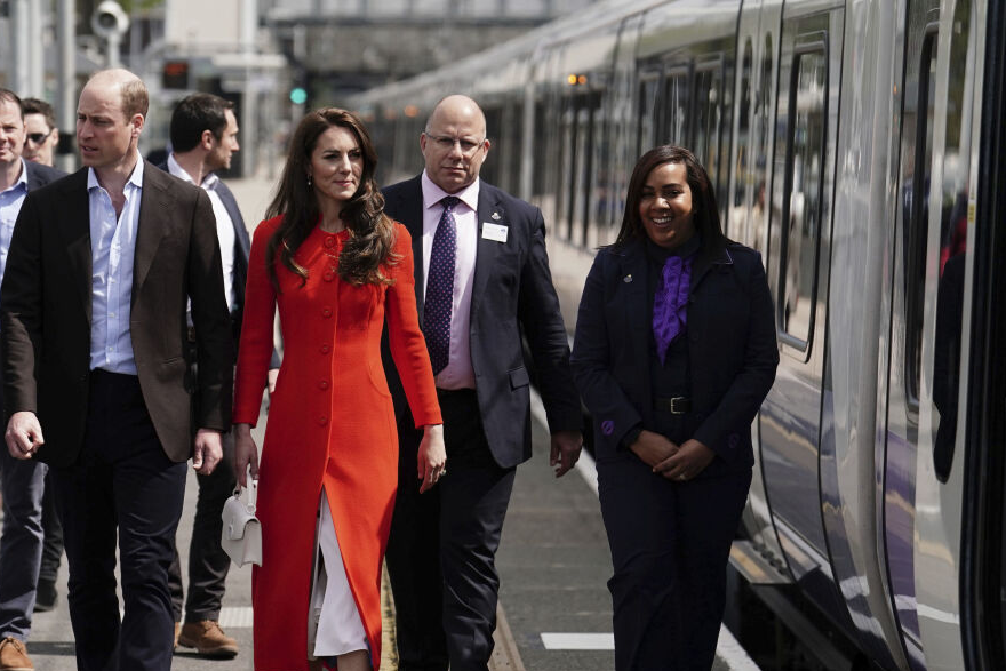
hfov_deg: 13.7
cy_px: 375
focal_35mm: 150
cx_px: 351
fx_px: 4192
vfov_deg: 9.2
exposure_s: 1/8000
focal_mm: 110
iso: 320
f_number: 2.8
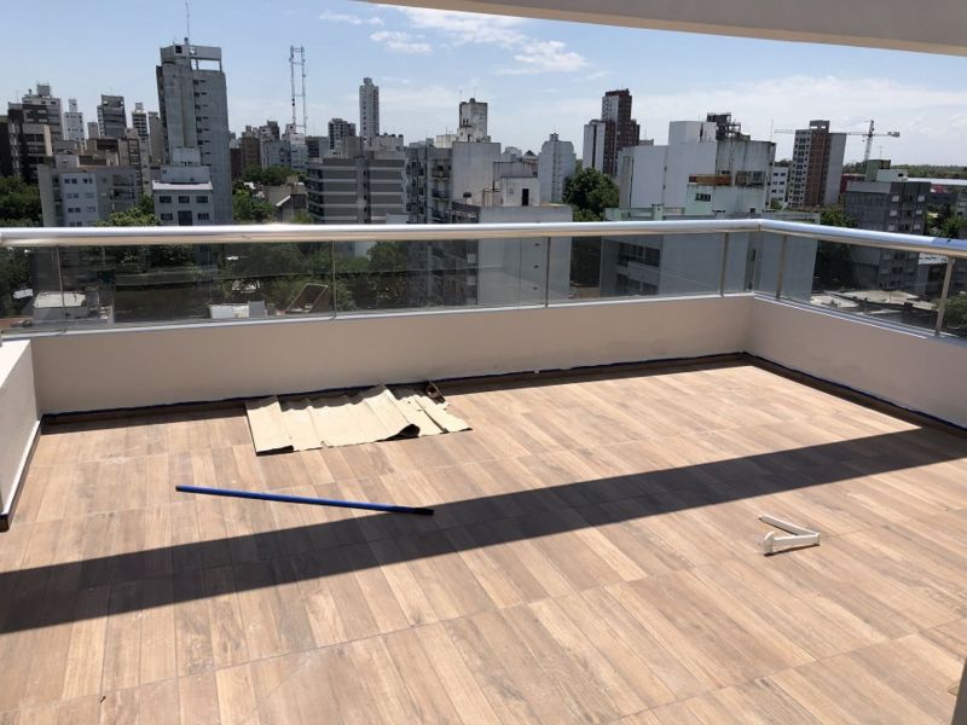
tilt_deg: -16.6
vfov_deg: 49.7
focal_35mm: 28
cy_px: 362
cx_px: 484
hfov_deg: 63.4
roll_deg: +0.0
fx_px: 782
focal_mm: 4
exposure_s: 1/3205
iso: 25
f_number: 1.8
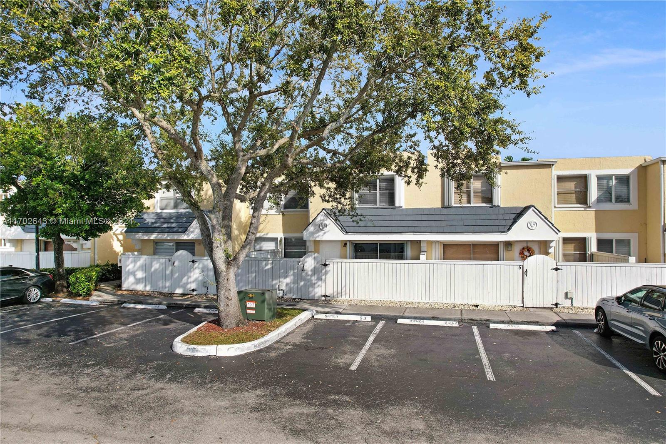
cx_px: 333
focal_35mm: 22
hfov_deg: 78.6
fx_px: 407
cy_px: 222
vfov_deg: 57.2
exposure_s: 1/500
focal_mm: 8.38
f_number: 2.8
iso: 100
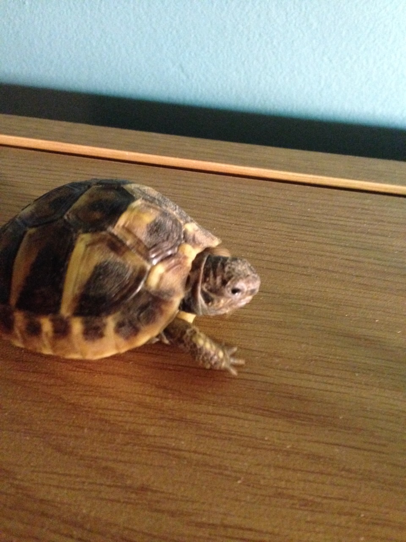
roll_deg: +0.1
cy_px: 271
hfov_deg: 42.9
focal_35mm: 33
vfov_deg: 55.4
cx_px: 203
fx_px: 516
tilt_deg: -35.8
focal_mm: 4.12
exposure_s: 1/17
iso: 800
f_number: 2.4
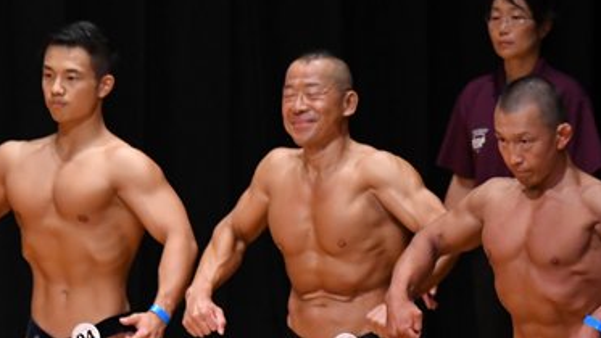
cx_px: 562
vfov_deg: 2.2
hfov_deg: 3.9
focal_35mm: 555
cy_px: 369
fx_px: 8846
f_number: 5.6
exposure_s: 1/400
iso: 4000
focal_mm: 170
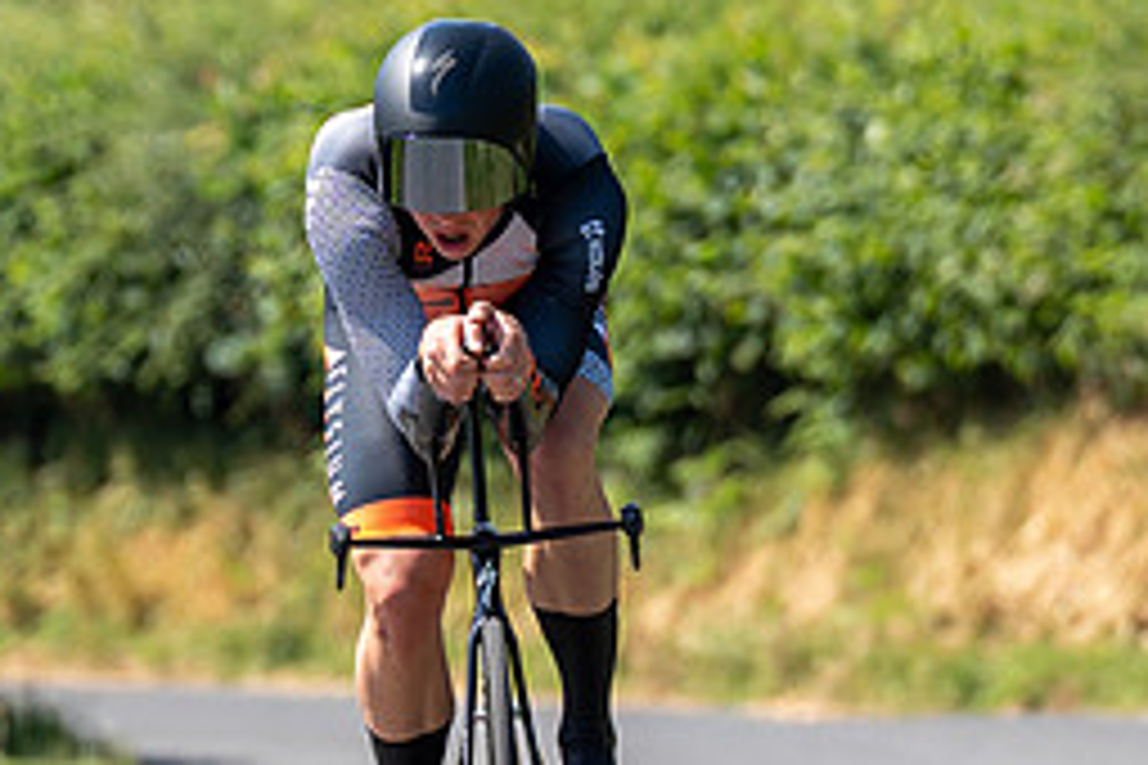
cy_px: 504
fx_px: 25924
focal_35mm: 813
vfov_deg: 1.7
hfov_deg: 2.5
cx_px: 424
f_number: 4
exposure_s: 1/800
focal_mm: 200
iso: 100
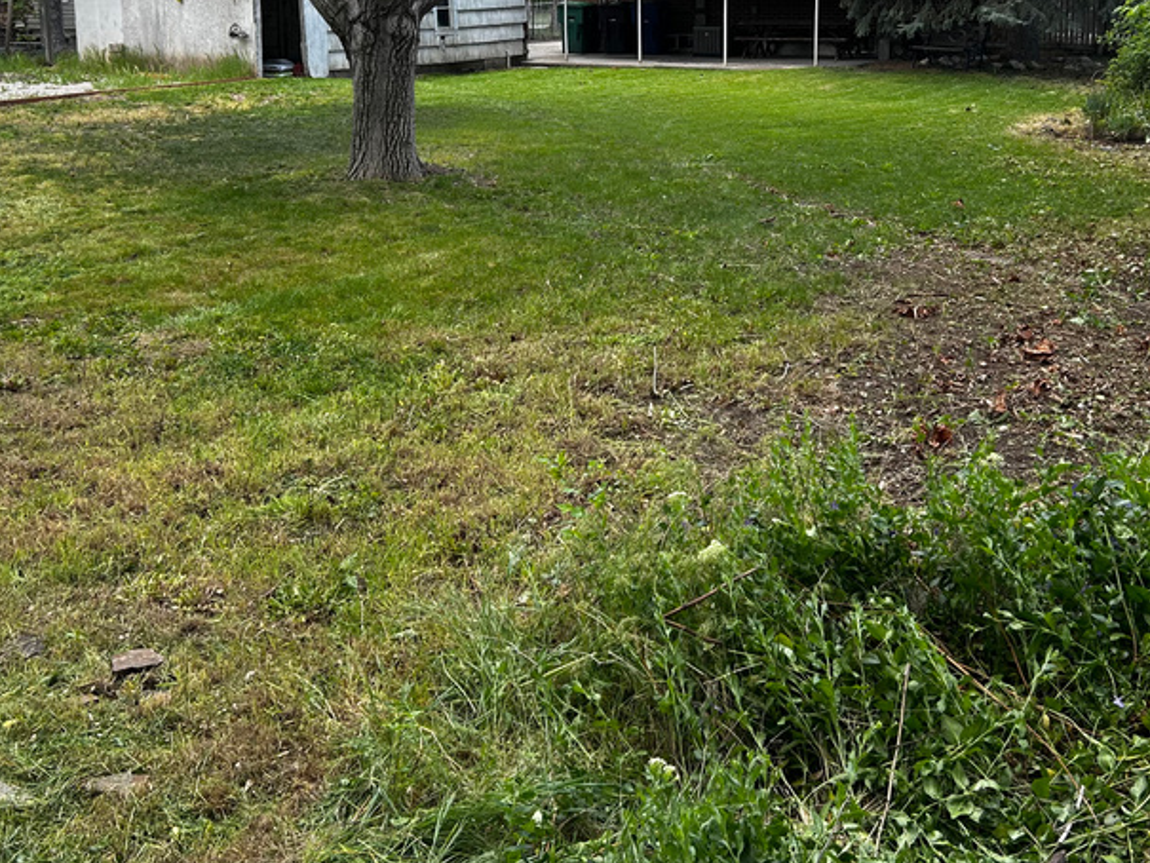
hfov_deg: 42.9
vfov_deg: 32.2
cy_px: 211
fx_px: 1462
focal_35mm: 44
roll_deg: +1.0
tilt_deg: -8.8
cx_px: 561
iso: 50
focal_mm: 5.7
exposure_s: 1/389
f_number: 1.5
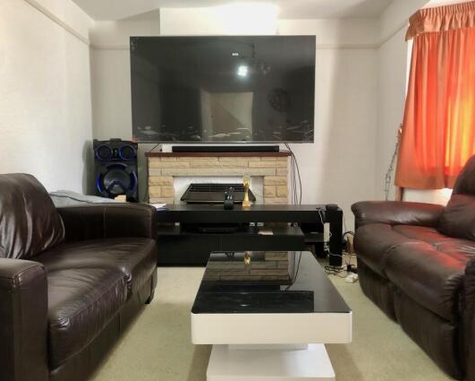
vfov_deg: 48.5
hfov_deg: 58.8
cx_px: 240
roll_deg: +1.2
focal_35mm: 30
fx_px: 422
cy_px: 189
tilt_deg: -5.4
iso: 80
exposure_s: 1/17
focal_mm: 4
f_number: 1.8
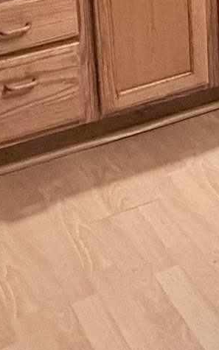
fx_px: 916
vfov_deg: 19.3
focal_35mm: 96
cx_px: 327
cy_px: -153
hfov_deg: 12.9
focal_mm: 2.22
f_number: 2.2
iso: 800
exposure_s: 1/60
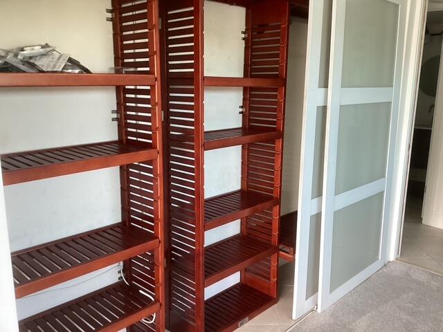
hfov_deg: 58.4
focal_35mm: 31
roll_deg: -0.5
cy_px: 166
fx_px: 397
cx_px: 222
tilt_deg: -11.8
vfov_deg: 45.4
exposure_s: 1/60
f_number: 2.4
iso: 200
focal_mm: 3.3
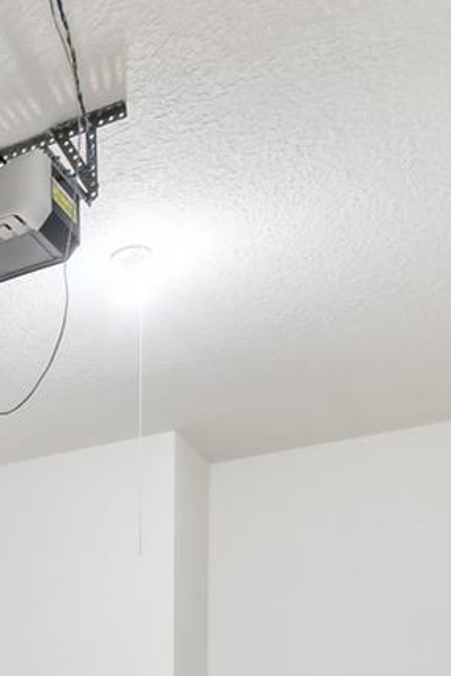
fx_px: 1051
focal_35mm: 56
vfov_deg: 30.6
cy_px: 798
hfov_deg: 19.5
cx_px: -308
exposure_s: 1.6
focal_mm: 10
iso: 100
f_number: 7.1
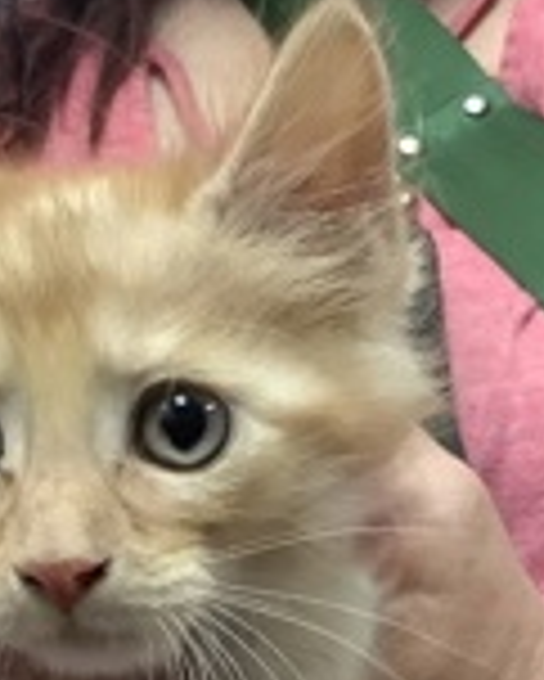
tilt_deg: -5.1
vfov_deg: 21.7
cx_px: 294
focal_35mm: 84
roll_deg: +2.2
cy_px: 712
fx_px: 1689
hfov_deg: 18.3
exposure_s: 1/60
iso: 320
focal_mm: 3.3
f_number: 2.4
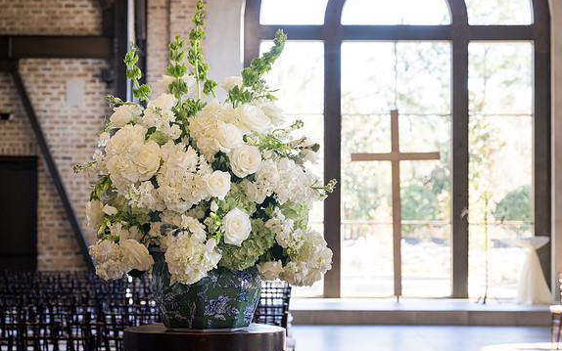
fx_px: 1272
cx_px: 286
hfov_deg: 24.9
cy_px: 168
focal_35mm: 83
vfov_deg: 15.7
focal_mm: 79
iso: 800
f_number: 6.3
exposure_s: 1/100
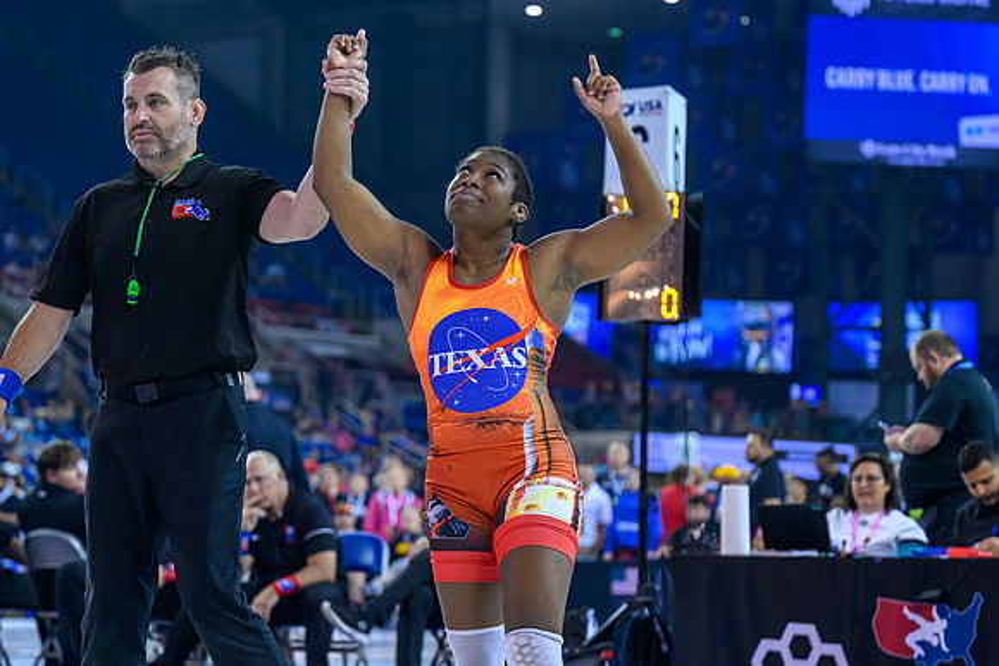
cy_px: 402
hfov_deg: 17.1
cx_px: 465
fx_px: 3331
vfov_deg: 11.4
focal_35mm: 120
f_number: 2.8
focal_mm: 70
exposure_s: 1/800
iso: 2500
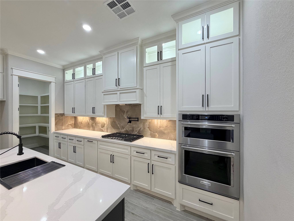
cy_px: 110
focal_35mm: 14
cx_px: 147
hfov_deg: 102.1
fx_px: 119
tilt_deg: -0.3
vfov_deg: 85.7
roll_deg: +0.0
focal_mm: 2.22
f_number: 2.2
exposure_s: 1/120
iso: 160
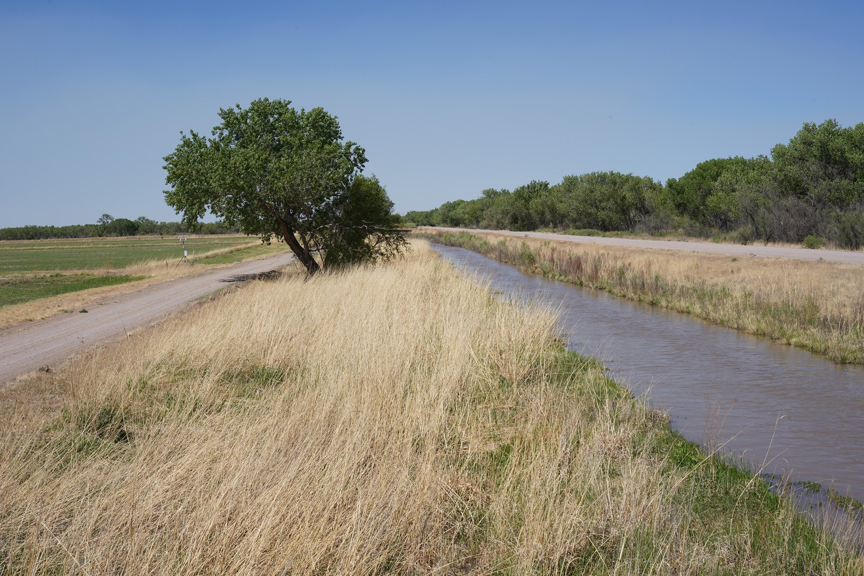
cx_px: 432
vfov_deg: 28.1
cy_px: 288
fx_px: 1152
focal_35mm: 48
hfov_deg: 41.1
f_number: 18
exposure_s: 1/100
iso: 100
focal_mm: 48
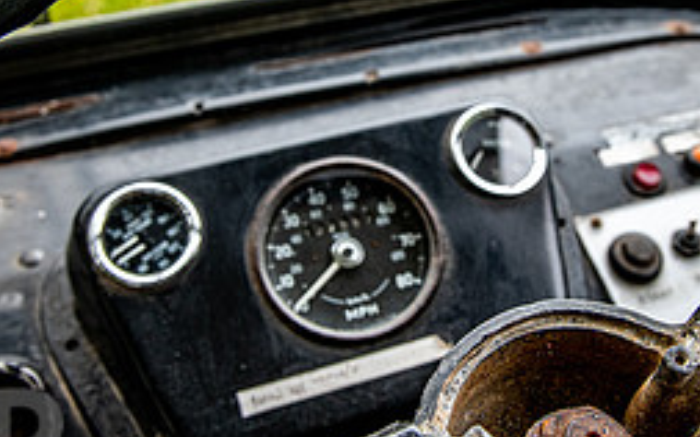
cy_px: 145
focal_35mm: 56
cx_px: 443
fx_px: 1068
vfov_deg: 23.0
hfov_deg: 36.1
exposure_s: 1/160
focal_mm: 24
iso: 500
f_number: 5.6
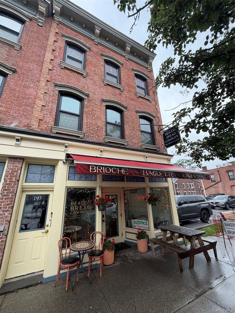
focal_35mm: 14
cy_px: 156
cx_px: 118
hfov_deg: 85.7
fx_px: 127
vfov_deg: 102.1
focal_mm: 2.22
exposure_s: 1/121
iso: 64
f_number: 2.2
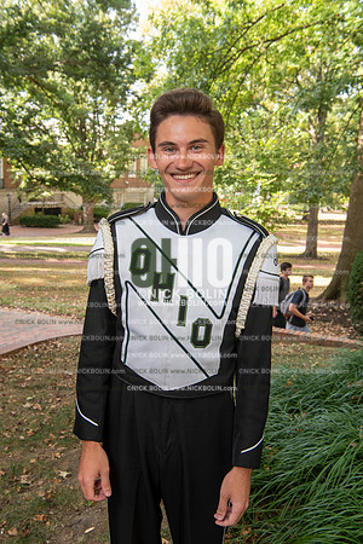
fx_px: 575
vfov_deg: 50.7
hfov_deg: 35.1
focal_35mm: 38
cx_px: 182
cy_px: 272
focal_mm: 38
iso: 500
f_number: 8
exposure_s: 1/100
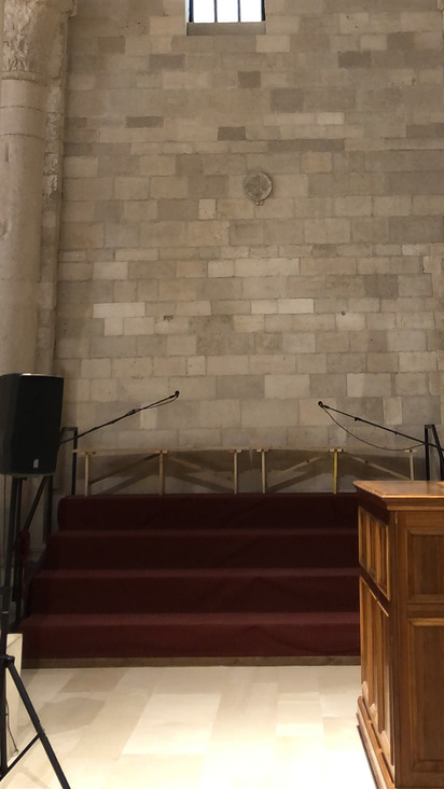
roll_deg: +1.0
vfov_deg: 39.8
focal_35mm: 50
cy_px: 165
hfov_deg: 23.8
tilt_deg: +14.1
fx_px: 1046
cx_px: 303
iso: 100
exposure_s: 1/14
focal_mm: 4
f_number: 1.8
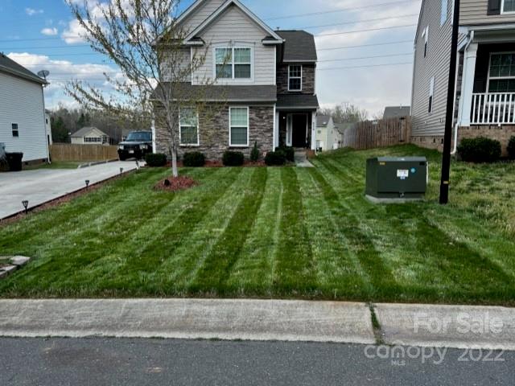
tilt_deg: -8.5
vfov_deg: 53.1
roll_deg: -0.4
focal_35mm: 26
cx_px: 258
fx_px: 387
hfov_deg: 67.3
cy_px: 193
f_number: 1.5
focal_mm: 5.7
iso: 50
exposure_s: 1/1280
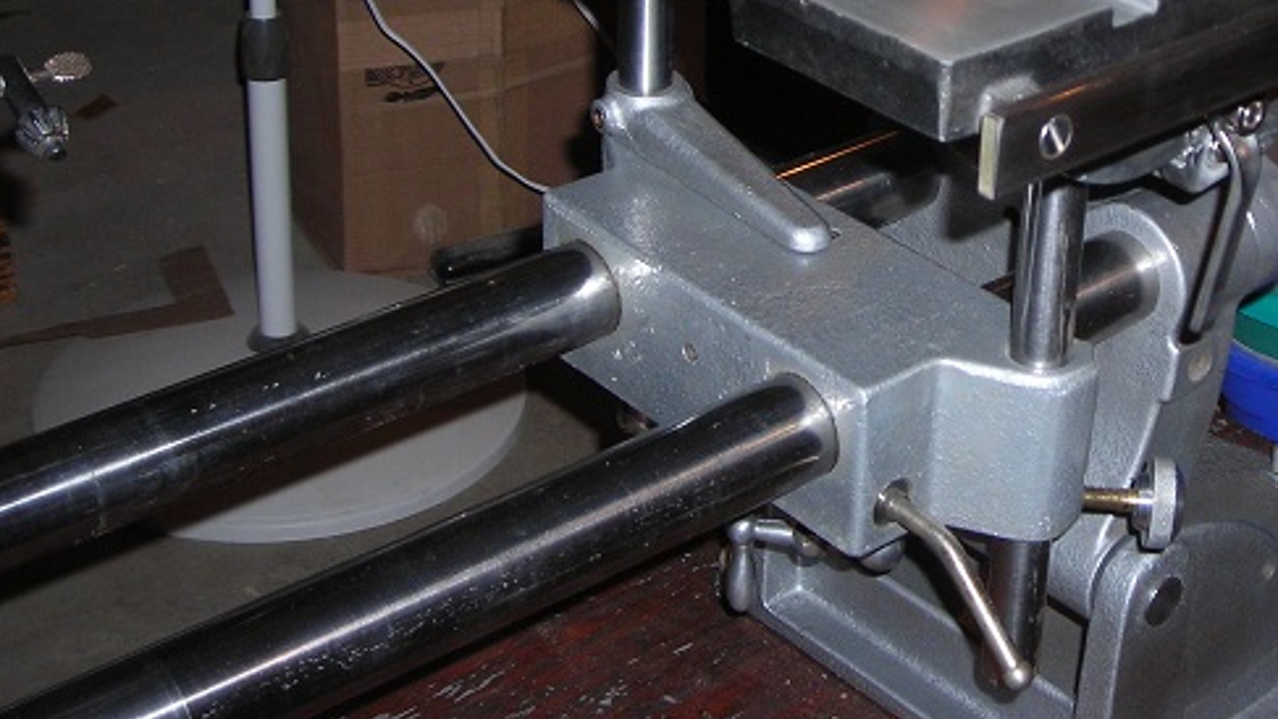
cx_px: 997
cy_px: 58
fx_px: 2304
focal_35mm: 68
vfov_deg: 17.4
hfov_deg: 30.3
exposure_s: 1/60.1
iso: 82
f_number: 3.2
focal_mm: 6.3
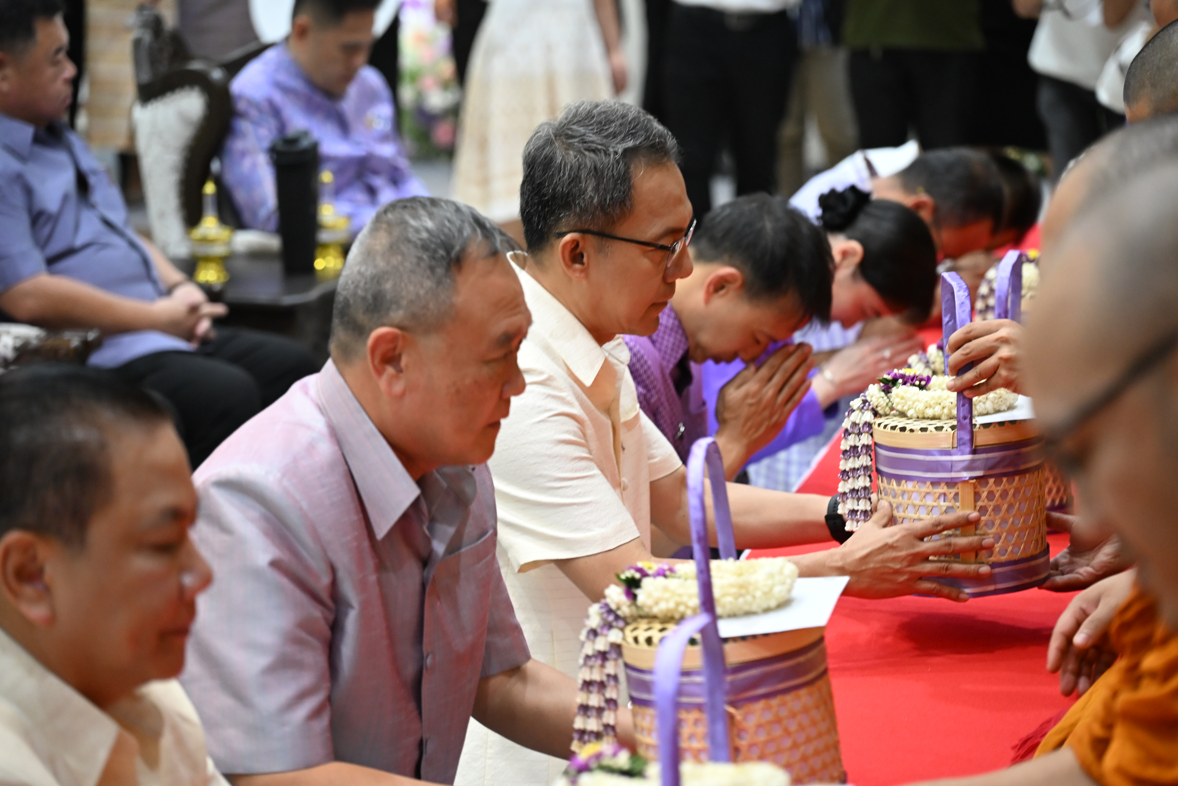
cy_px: 393
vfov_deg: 11.4
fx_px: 3926
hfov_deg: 17.1
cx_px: 589
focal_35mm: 120
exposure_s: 1/100
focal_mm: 120
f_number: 4
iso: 3200
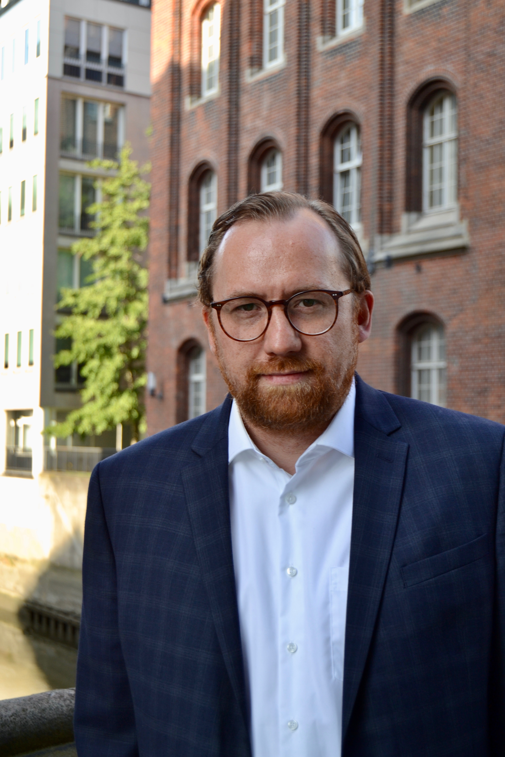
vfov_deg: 31.9
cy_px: 378
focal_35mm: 63
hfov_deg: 21.6
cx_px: 252
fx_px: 1326
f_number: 5.6
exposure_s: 1/125
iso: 140
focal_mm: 42
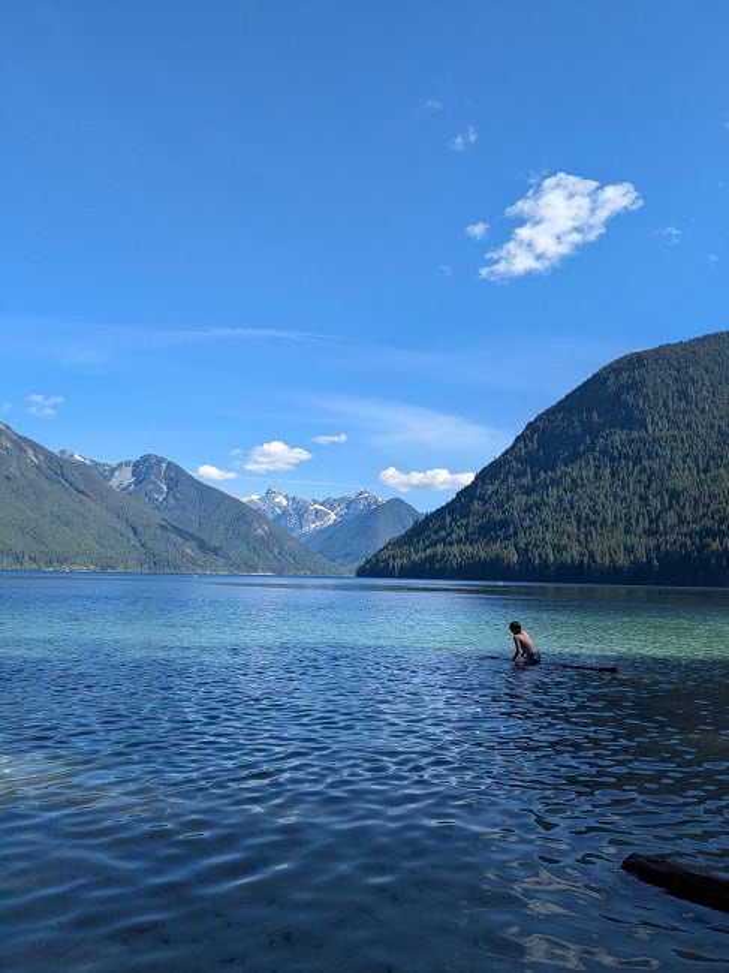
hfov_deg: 51.3
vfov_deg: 65.3
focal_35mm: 27
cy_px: 486
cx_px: 364
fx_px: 759
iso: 65
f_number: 1.7
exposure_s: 1/2597
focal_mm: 4.4
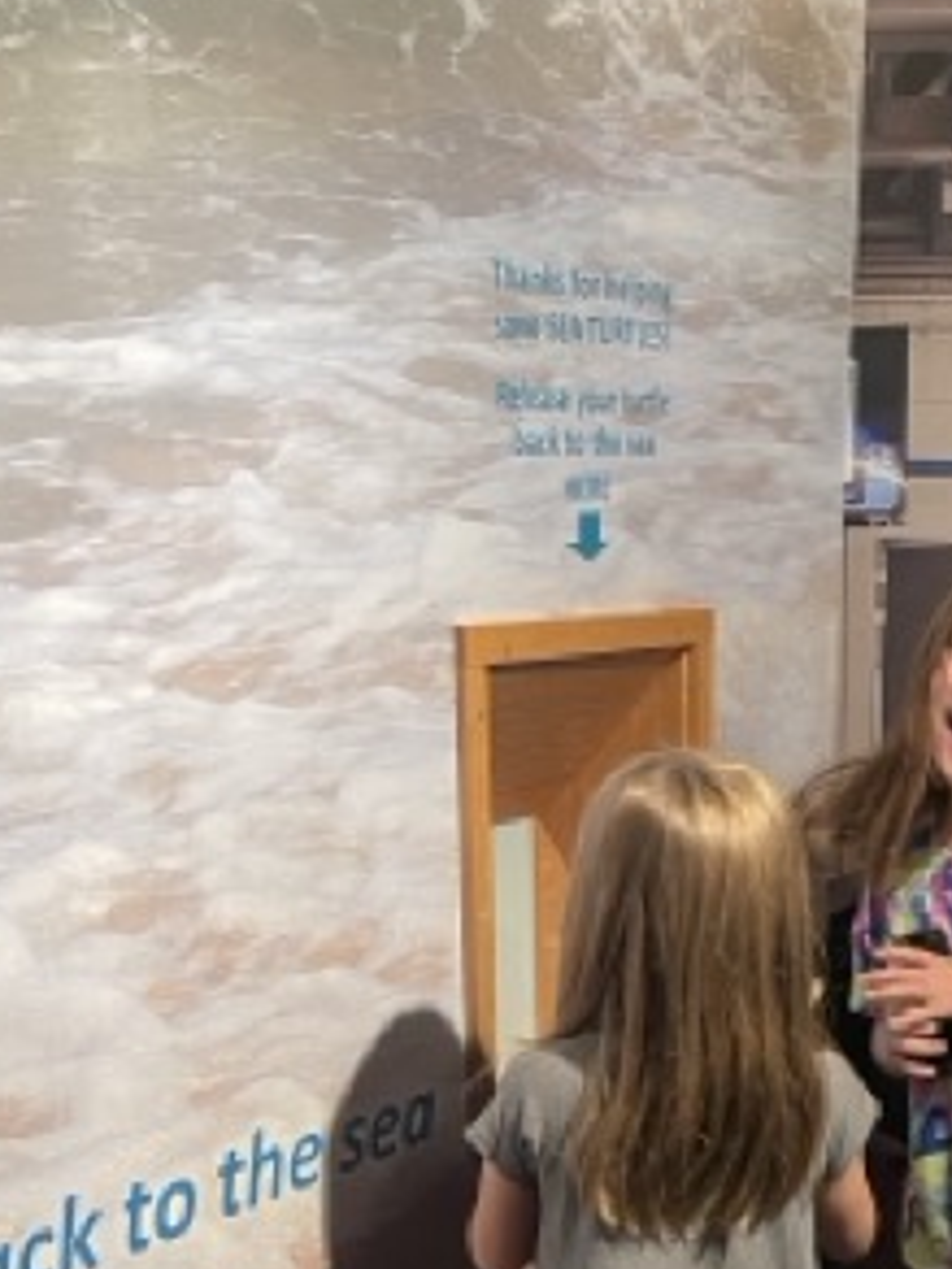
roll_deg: -0.4
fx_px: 2090
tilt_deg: -21.1
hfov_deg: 25.4
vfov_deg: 31.3
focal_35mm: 57
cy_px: 1260
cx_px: 704
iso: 320
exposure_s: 1/60
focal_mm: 5.1
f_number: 1.6
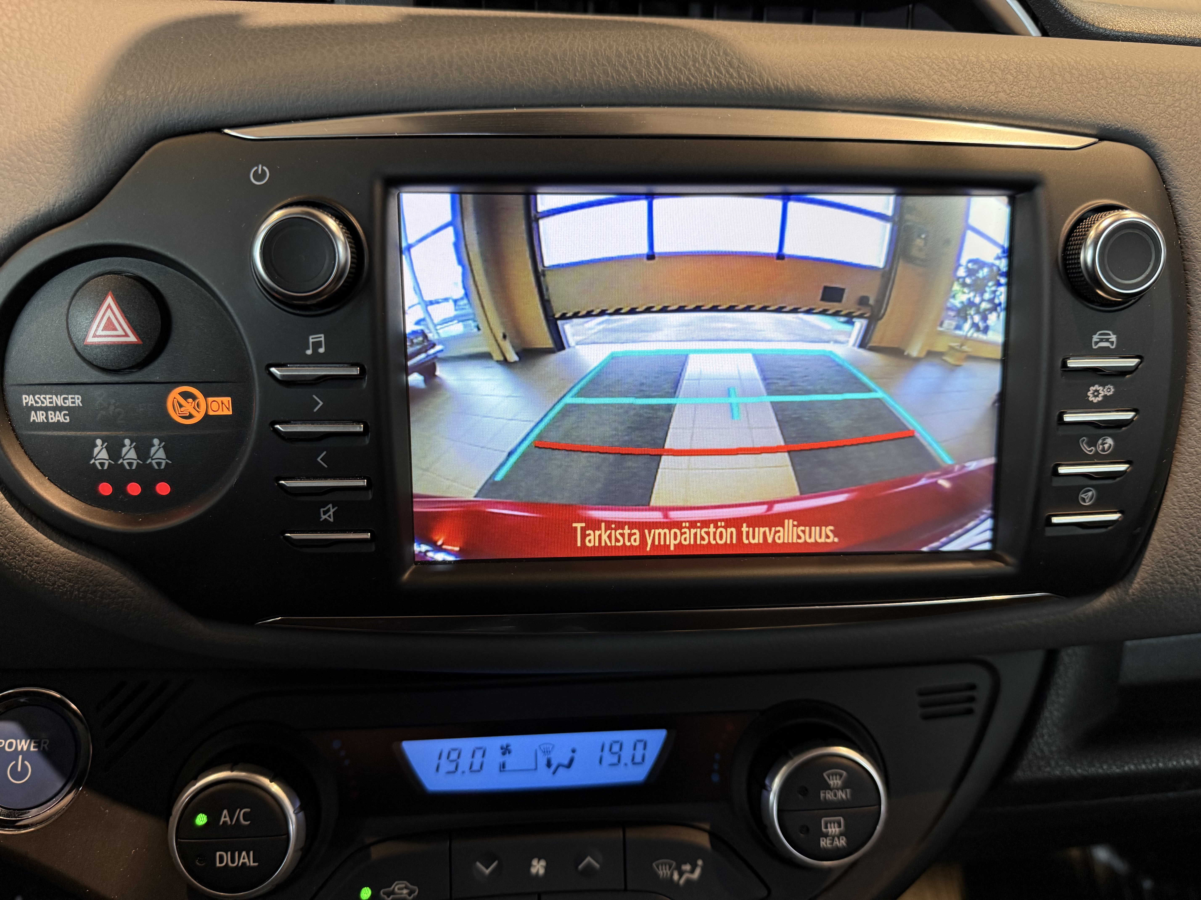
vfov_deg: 56.8
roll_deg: -1.9
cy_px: 450
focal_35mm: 24
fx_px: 833
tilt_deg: -26.9
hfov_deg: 71.6
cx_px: 600
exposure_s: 1/100
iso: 200
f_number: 1.78
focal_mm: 6.76
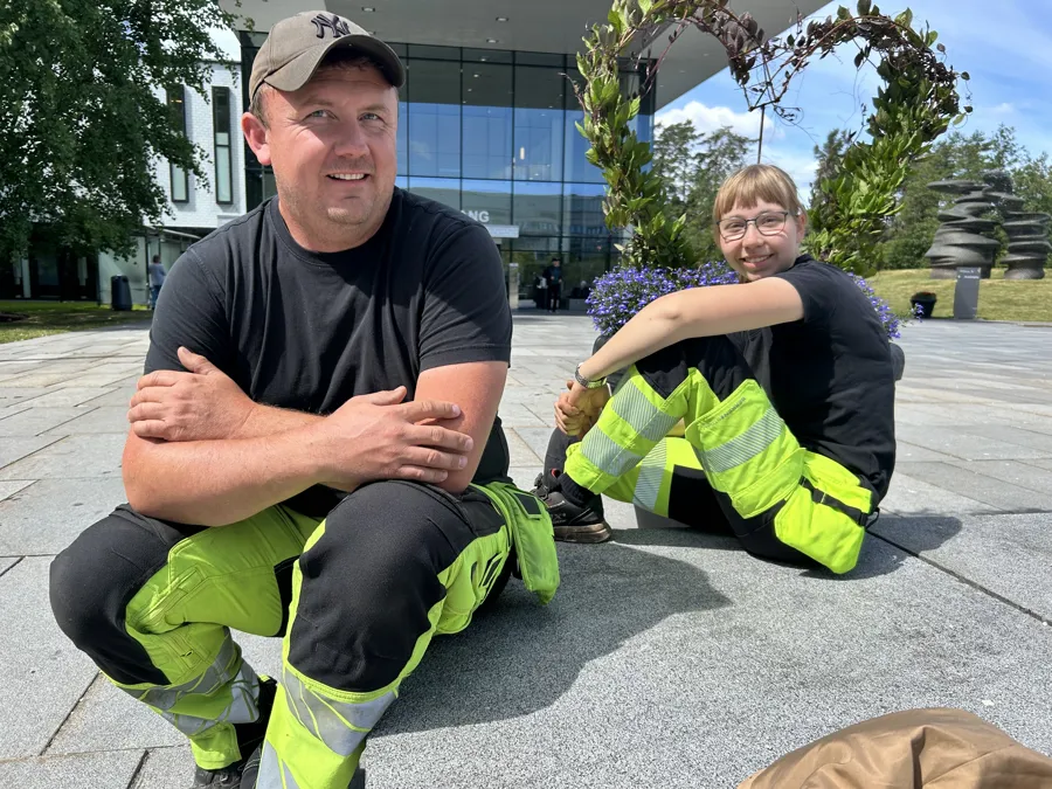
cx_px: 526
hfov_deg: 67.3
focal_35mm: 26
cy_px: 394
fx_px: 790
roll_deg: -0.7
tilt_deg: -8.1
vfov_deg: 53.1
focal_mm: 5.7
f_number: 1.5
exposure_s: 1/1934
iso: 50
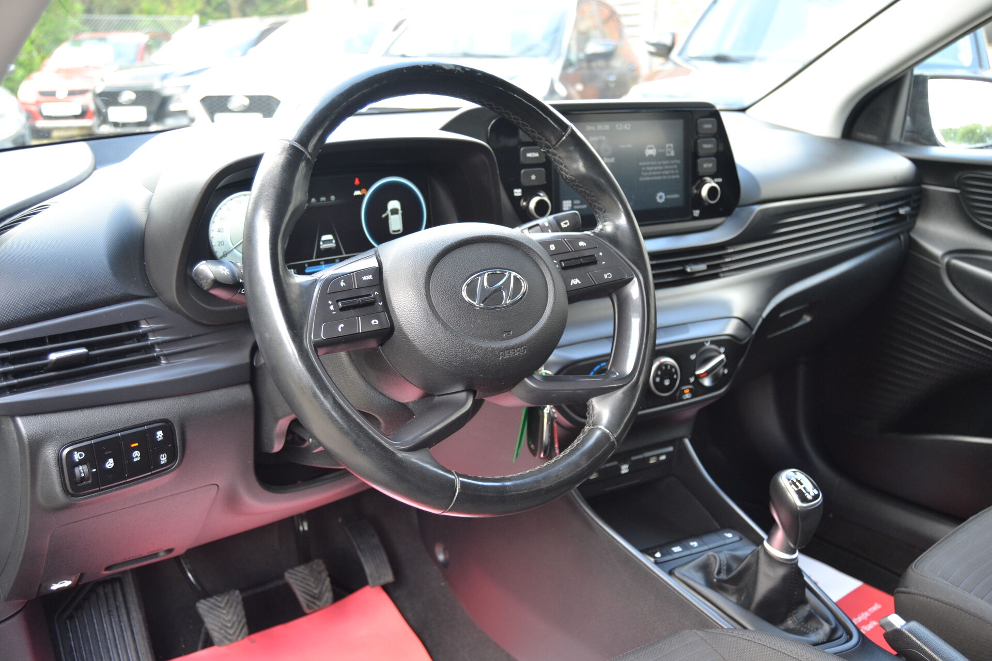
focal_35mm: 34
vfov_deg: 38.4
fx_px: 951
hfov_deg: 55.1
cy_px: 330
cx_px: 496
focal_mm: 23
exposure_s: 1/80
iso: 400
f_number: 4.5
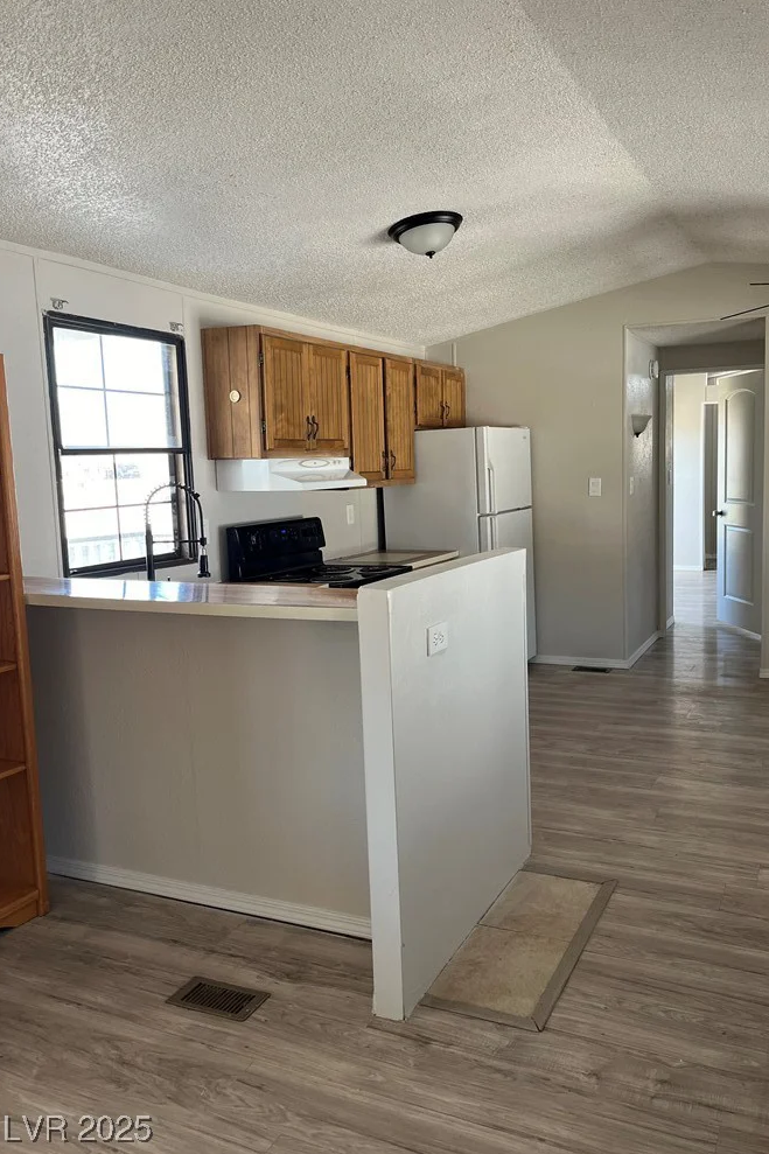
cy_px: 565
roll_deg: +1.3
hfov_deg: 46.2
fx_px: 897
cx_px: 442
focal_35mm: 28
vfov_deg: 65.5
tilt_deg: -7.6
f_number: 1.6
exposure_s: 1/121
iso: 80
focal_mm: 5.1
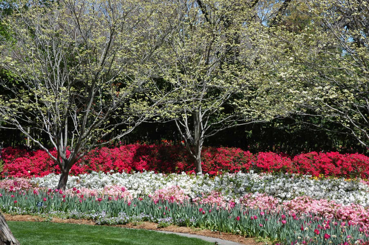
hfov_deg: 18.2
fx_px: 1152
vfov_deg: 12.2
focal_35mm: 112
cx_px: 184
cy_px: 122
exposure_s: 1/320
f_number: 9
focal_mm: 75
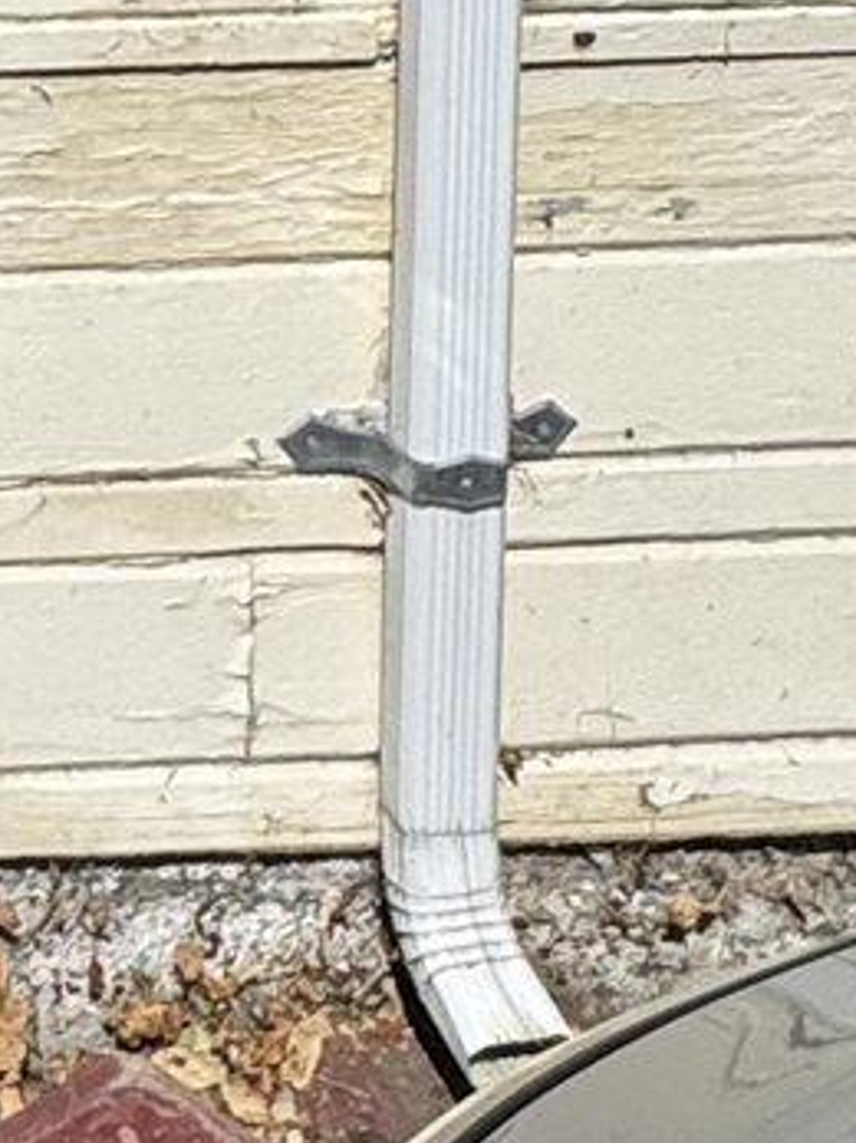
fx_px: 3068
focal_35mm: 93
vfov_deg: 18.0
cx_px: -876
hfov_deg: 13.5
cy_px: -725
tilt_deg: -6.7
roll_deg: +0.8
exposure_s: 1/3906
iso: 40
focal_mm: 2.22
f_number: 2.2
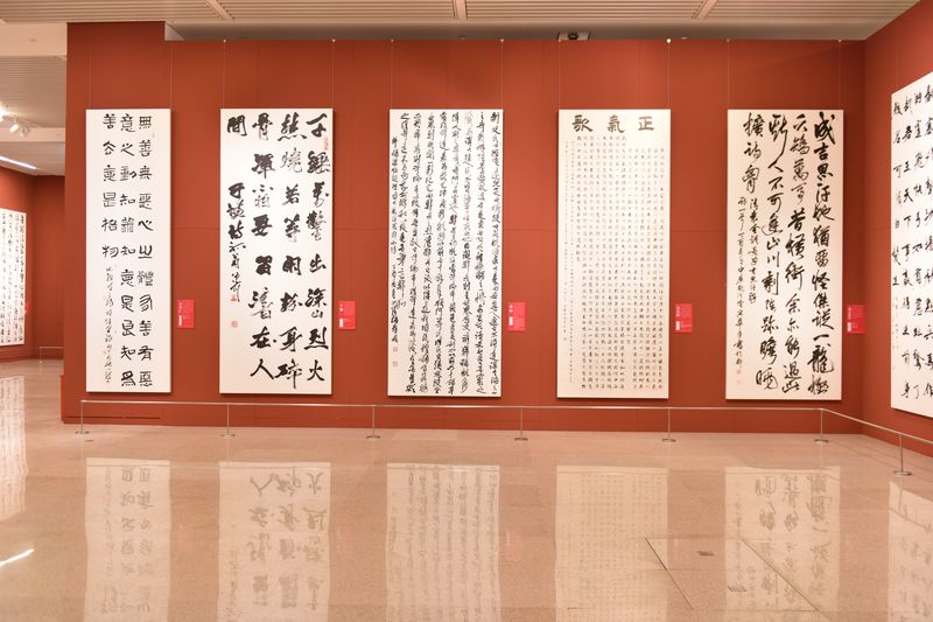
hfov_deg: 60.3
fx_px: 803
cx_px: 466
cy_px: 311
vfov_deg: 42.3
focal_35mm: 31
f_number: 3.5
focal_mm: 31
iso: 1600
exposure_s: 1/60
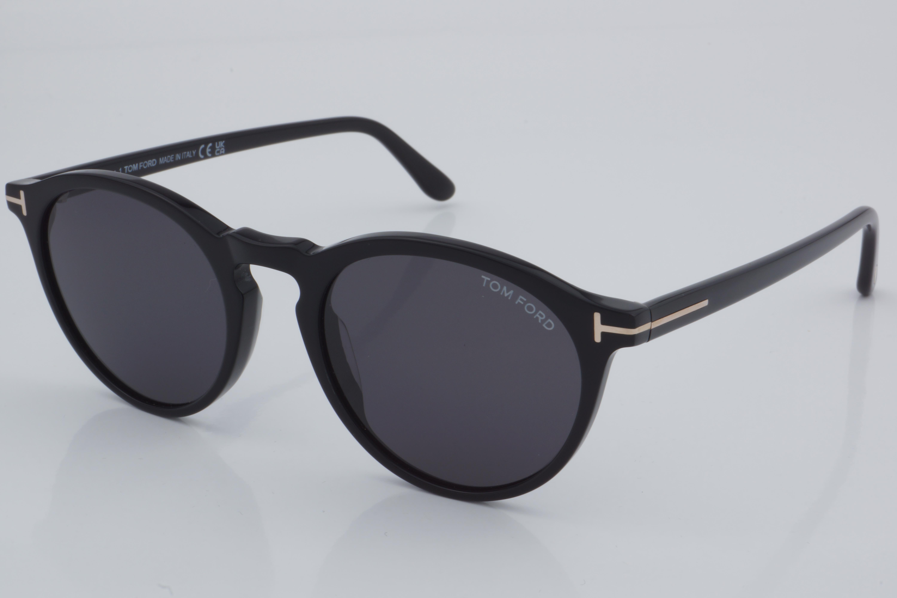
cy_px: 299
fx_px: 1869
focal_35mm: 75
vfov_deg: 18.2
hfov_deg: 27.0
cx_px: 448
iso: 100
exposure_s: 1/4
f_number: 32
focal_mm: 50
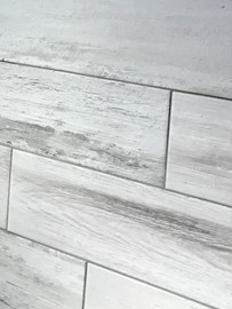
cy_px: 27
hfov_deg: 12.2
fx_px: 946
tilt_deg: -6.7
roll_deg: -2.7
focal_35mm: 106
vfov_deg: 18.2
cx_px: -247
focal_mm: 3.99
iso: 25
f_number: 1.8
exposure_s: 1/120
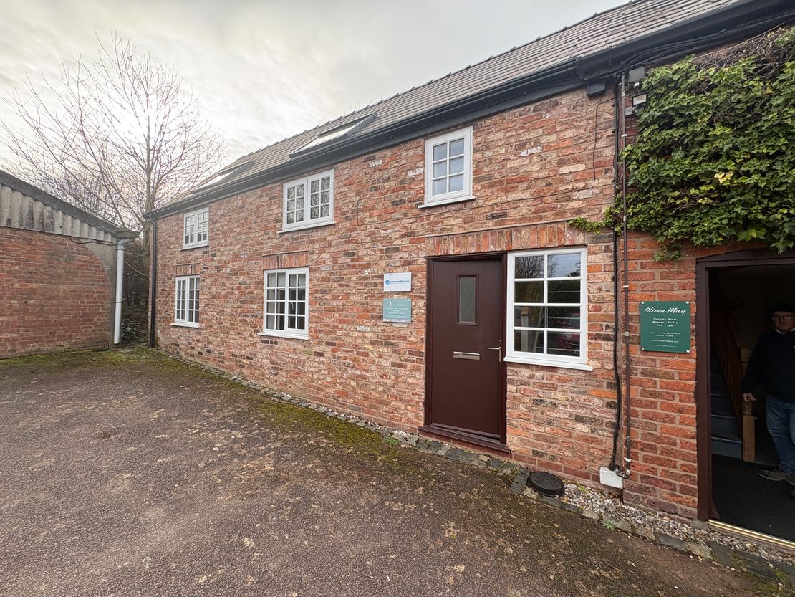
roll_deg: -1.3
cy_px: 298
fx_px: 322
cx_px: 398
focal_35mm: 14
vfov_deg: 85.7
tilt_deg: +1.9
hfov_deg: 102.1
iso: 40
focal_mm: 2.22
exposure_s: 1/227
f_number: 2.2
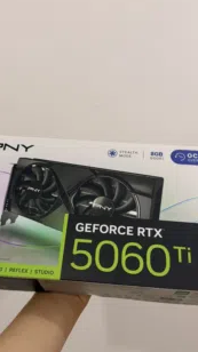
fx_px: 318
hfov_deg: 34.6
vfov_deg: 58.0
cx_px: 97
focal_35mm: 34
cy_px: 176
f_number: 1.78
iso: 400
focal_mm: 6.76
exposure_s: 1/50
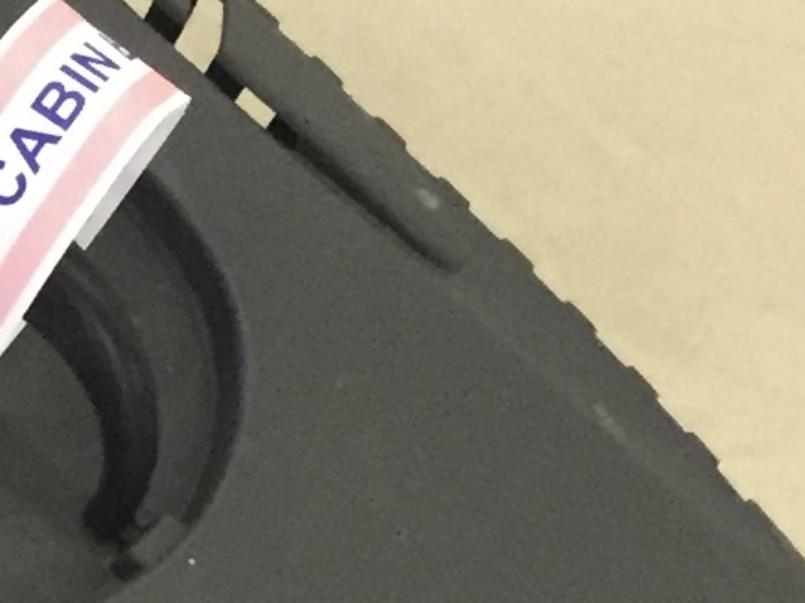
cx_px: -1038
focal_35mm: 176
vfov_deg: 8.1
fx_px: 4091
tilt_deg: -80.7
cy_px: 1118
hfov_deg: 10.0
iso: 250
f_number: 2.2
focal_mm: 4.15
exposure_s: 1/20
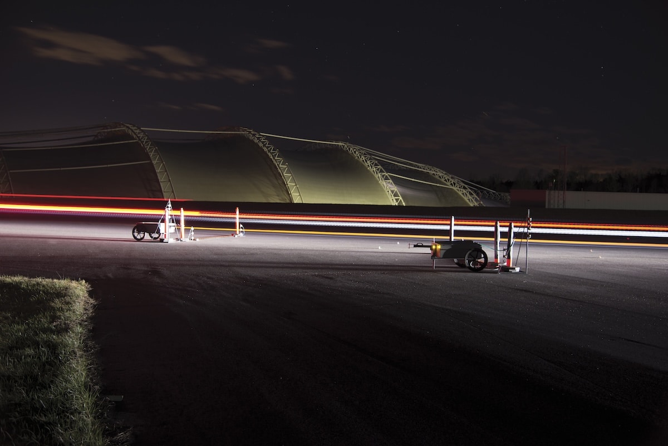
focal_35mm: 38
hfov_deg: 50.7
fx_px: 705
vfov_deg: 35.1
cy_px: 223
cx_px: 334
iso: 500
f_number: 4
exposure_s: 13
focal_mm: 38
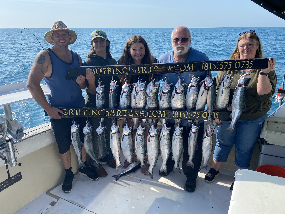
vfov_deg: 53.1
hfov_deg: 67.3
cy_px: 107
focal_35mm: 26
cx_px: 142
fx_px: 214
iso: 32
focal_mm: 4.25
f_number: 1.8
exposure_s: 1/1866
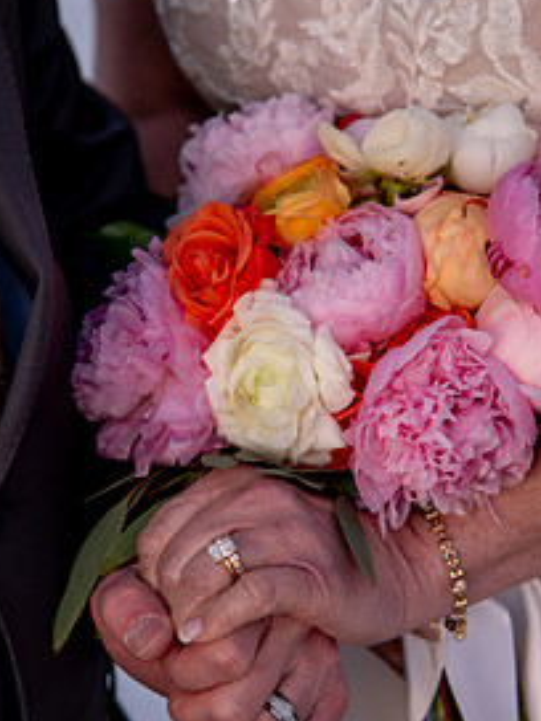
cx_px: 227
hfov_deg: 9.8
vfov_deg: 13.1
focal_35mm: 151
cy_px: 366
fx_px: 3147
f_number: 4
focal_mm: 95
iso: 200
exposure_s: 1/125
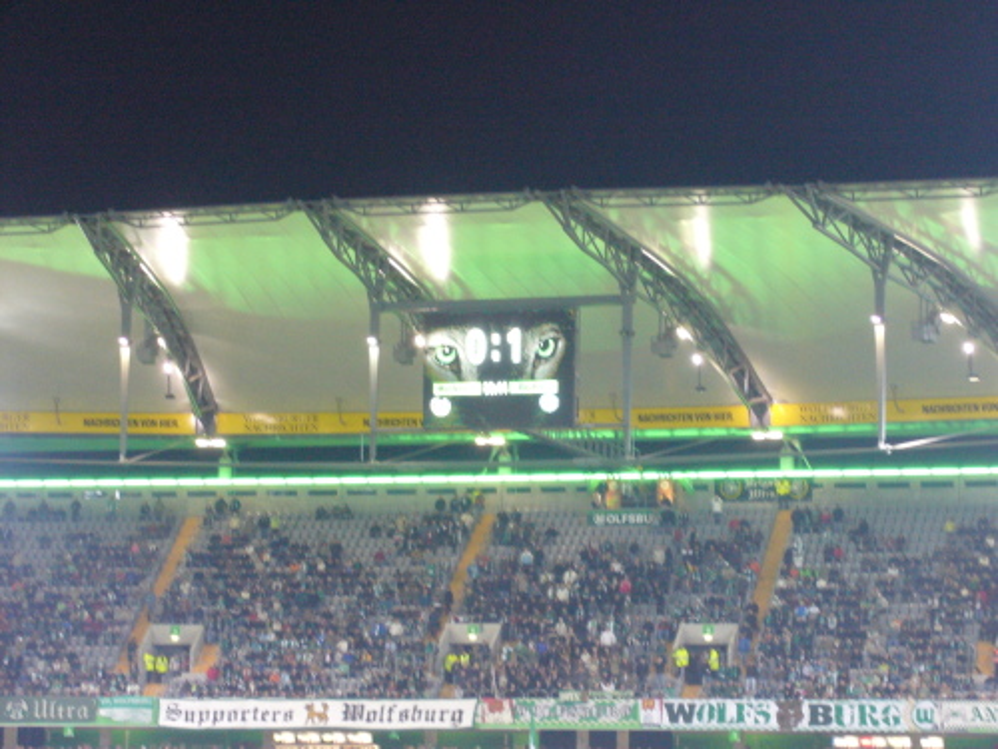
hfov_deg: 18.7
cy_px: 374
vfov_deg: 14.1
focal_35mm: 105
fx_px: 3027
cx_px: 499
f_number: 5
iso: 200
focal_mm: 17.4
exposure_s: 1/8
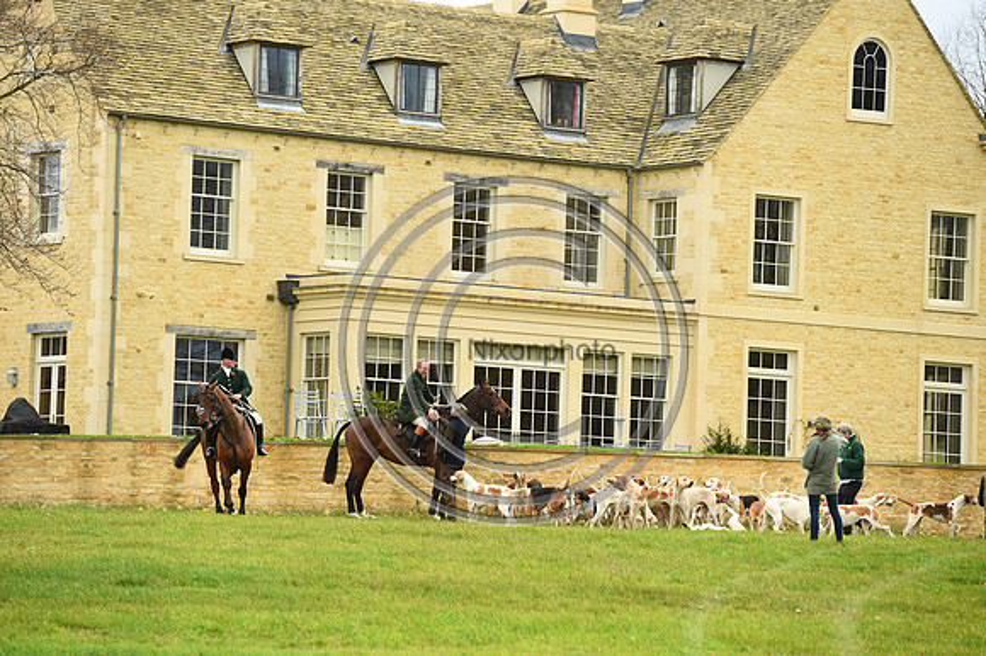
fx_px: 5474
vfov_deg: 6.9
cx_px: 493
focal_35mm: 200
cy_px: 328
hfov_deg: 10.3
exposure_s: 1/1250
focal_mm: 200
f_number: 5.6
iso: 2200
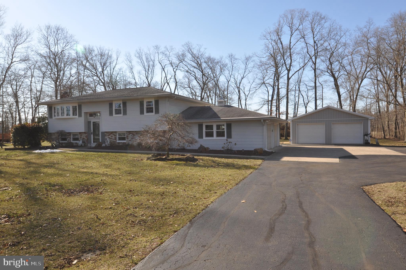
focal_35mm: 24
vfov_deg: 53.0
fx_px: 270
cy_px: 135
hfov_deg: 73.8
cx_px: 203
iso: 250
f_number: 9.5
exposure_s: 1/350
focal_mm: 16
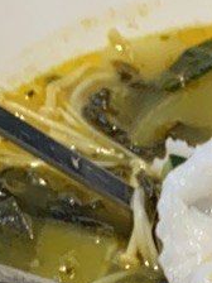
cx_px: 374
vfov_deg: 5.1
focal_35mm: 385
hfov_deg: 3.8
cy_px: 500
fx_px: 3144
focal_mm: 4.25
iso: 32
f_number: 1.8
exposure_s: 1/50
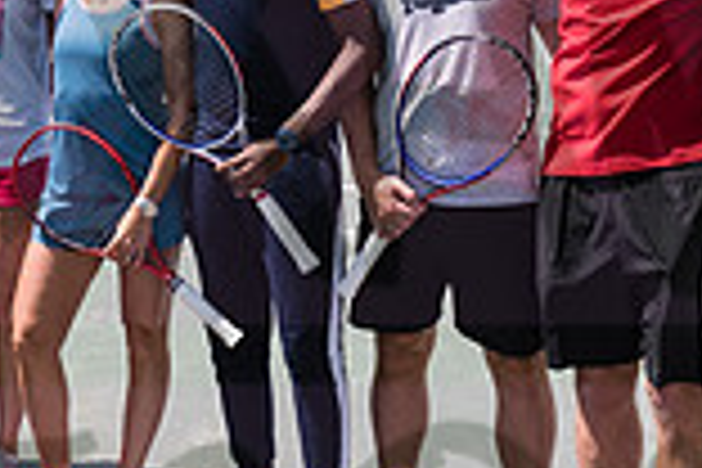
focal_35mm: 89
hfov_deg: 21.4
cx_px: -117
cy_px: 70
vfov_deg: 15.2
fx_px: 1735
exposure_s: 1/2000
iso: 200
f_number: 4
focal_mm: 24
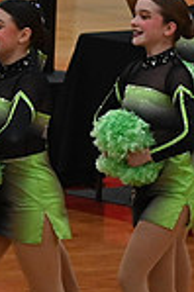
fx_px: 6384
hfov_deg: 1.7
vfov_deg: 2.6
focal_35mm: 788
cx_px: -351
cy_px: 132
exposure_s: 1/250
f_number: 4
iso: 3200
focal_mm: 135
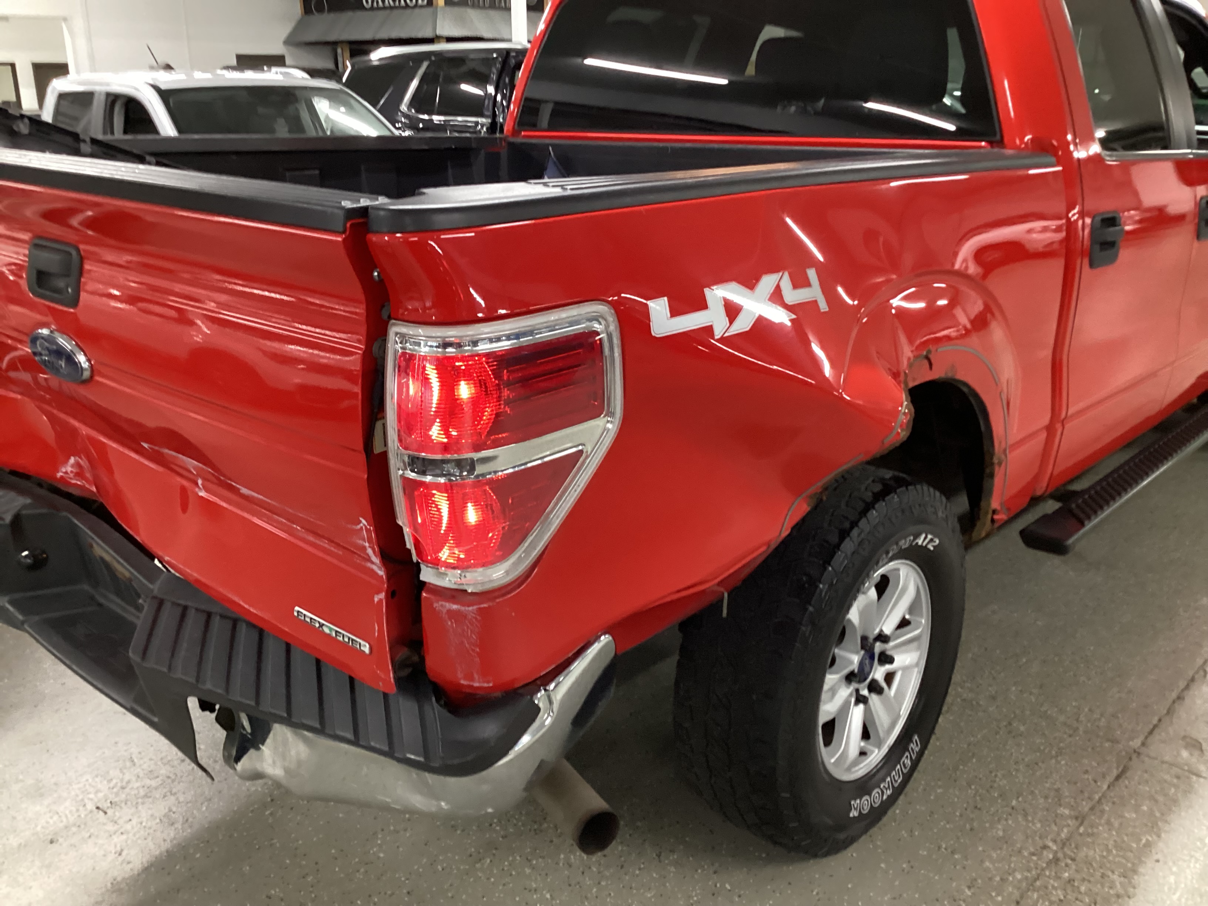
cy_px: 453
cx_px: 604
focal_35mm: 31
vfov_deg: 45.4
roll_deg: +0.0
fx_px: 1082
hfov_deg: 58.4
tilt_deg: -19.5
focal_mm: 3.3
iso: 400
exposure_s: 1/30
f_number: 2.4
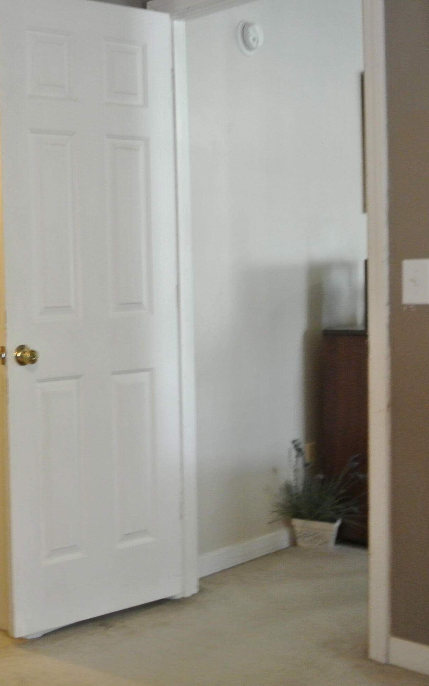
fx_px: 898
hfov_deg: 25.0
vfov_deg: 41.8
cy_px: 345
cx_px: -44
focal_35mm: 48
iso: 800
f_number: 3.8
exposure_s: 1/15
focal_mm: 11.8
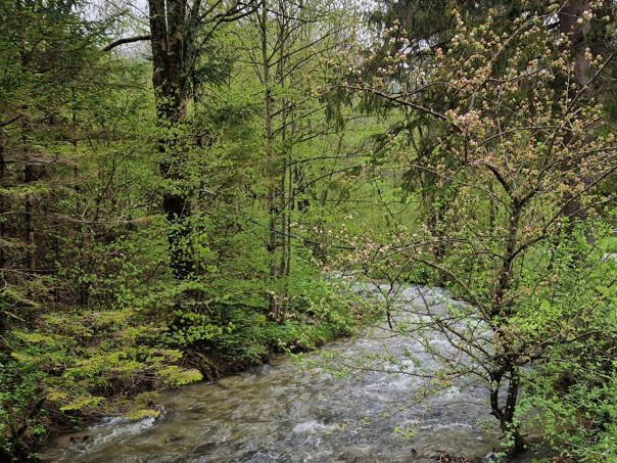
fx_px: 695
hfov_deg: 47.4
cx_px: 391
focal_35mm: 39
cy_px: 343
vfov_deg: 36.0
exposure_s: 1/180
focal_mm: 5.4
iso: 50
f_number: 1.8
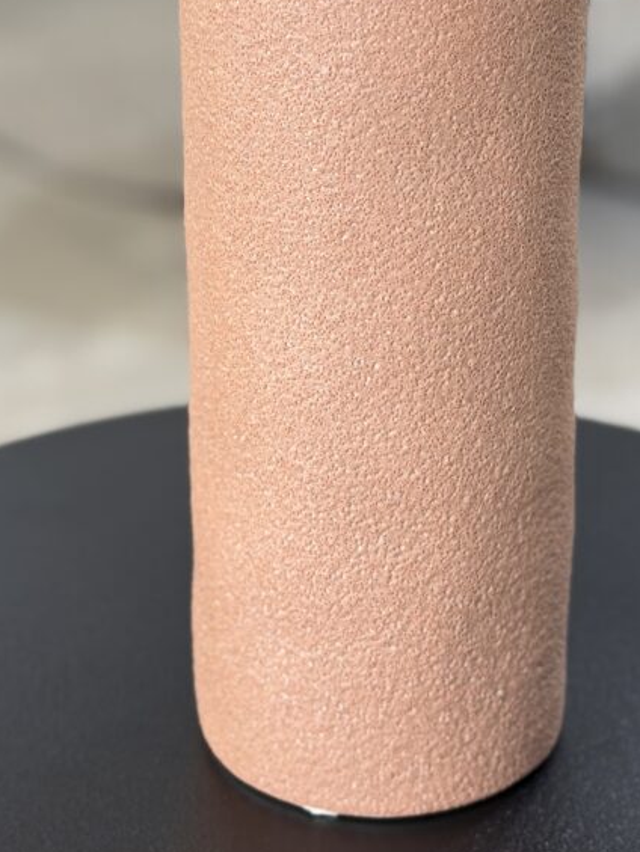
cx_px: 379
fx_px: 2144
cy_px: 196
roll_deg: -0.5
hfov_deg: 17.0
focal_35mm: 87
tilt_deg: -20.1
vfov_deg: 22.3
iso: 100
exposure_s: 1/60
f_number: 1.78
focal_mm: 6.76
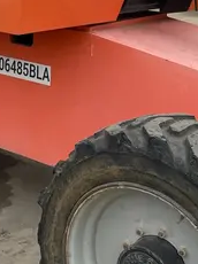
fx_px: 634
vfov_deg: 22.8
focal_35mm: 83
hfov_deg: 17.5
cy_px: 14
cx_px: 23
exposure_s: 1/251
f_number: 1.6
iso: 32
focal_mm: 4.2
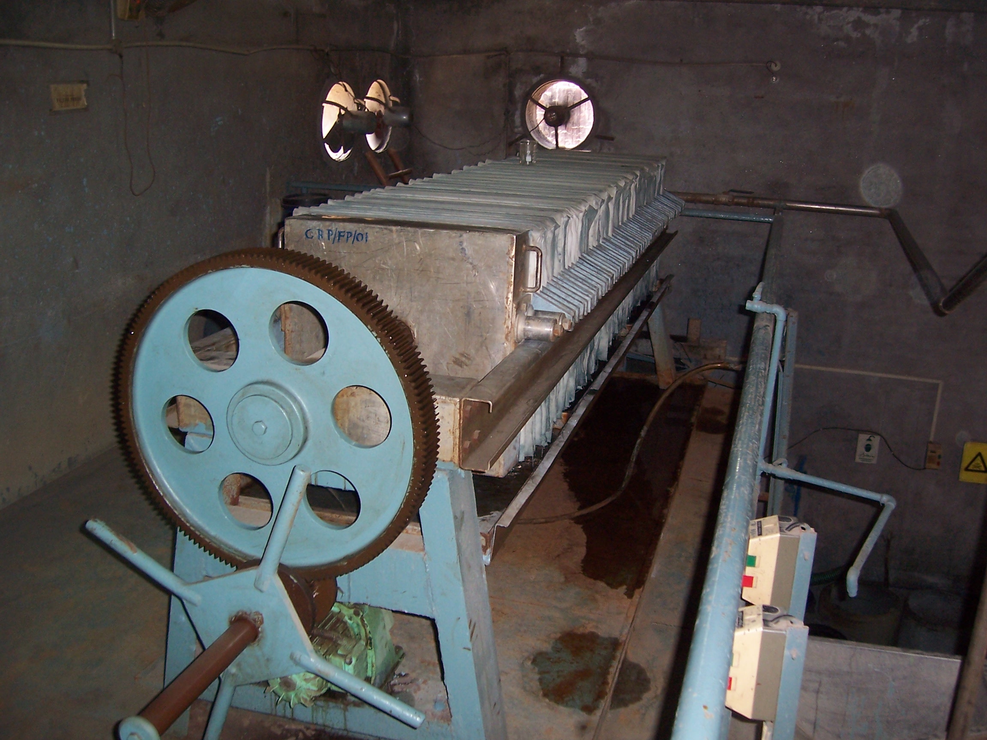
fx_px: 1026
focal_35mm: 36
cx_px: 494
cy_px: 370
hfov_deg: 51.4
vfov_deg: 39.7
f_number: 3
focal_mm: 6
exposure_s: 1/60
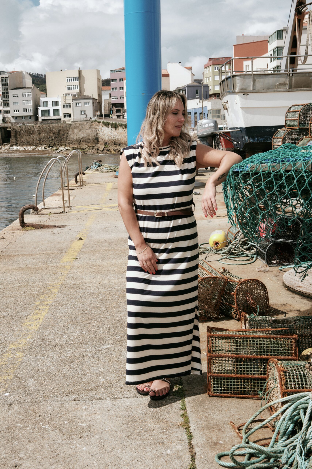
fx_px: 533
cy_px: 234
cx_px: 156
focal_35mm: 41
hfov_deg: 32.6
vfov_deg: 47.4
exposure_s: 1/200
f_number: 9
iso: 125
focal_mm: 27.4
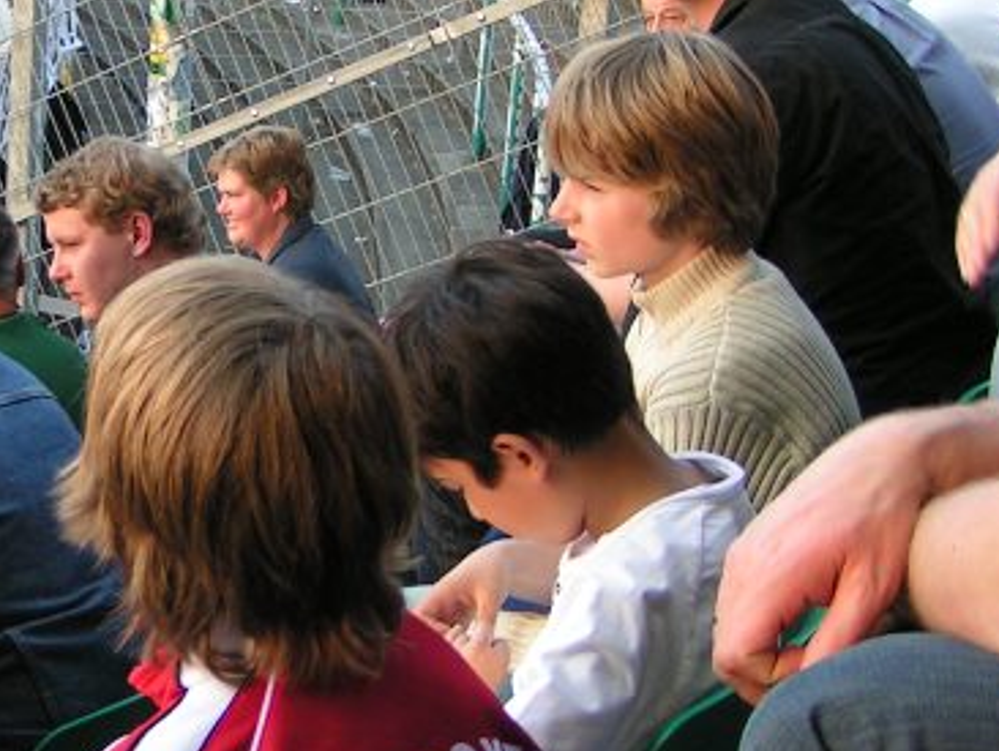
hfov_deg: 22.9
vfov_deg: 17.8
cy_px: 292
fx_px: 2397
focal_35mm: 83
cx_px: 79
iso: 50
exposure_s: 1/60
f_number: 3.5
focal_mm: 5.8
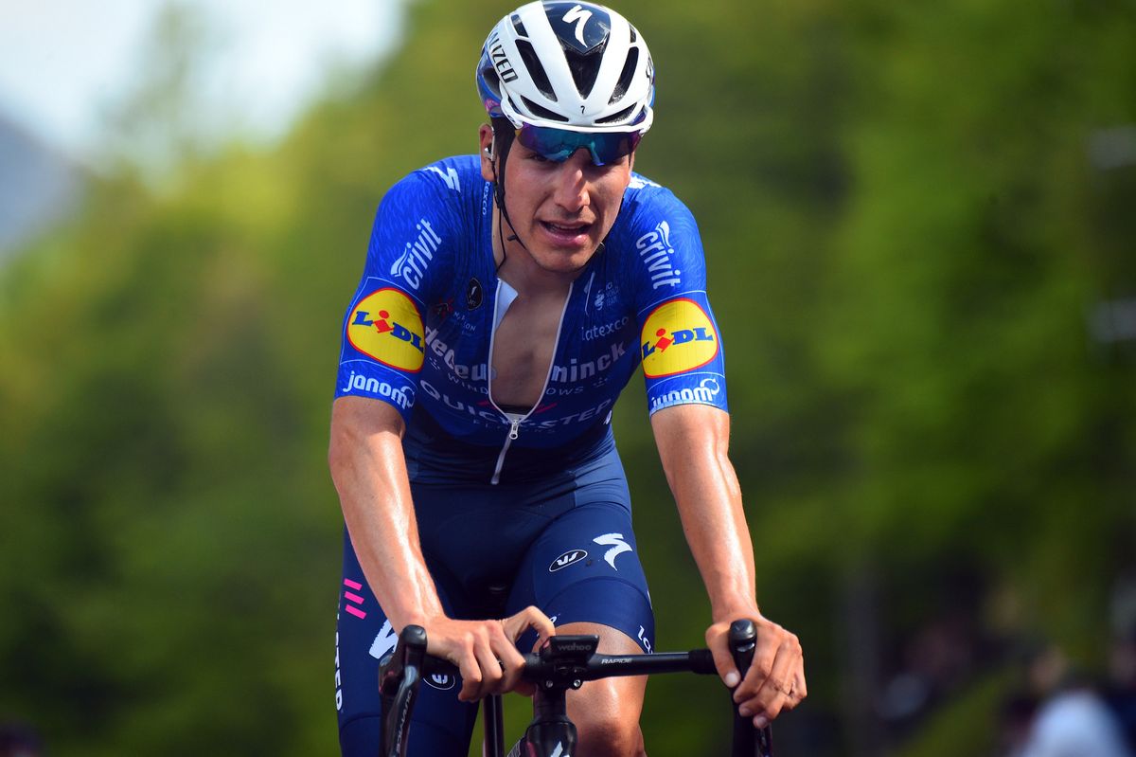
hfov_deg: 5.2
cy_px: 378
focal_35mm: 400
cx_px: 568
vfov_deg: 3.4
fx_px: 12616
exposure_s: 1/1250
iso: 1250
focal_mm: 400
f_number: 5.6
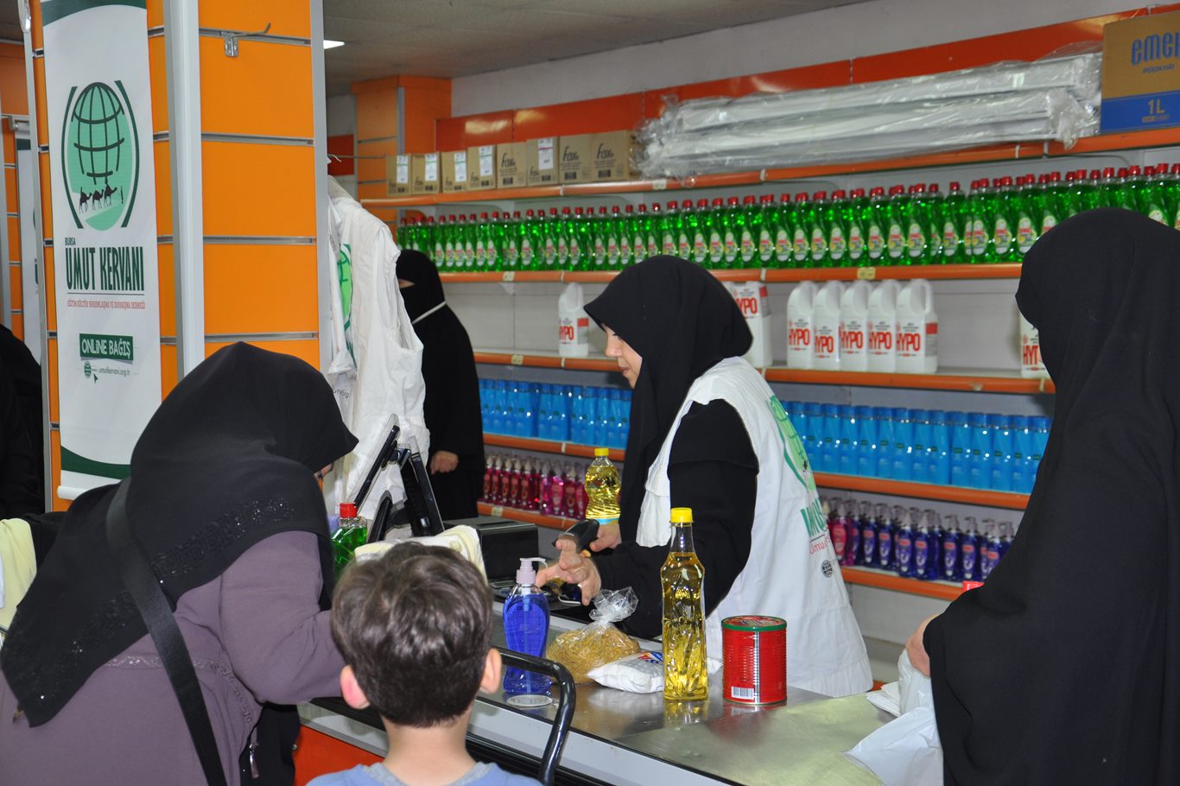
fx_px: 1868
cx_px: 590
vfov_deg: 23.8
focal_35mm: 57
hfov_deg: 35.1
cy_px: 393
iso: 400
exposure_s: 1/60
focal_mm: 38
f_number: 4.5
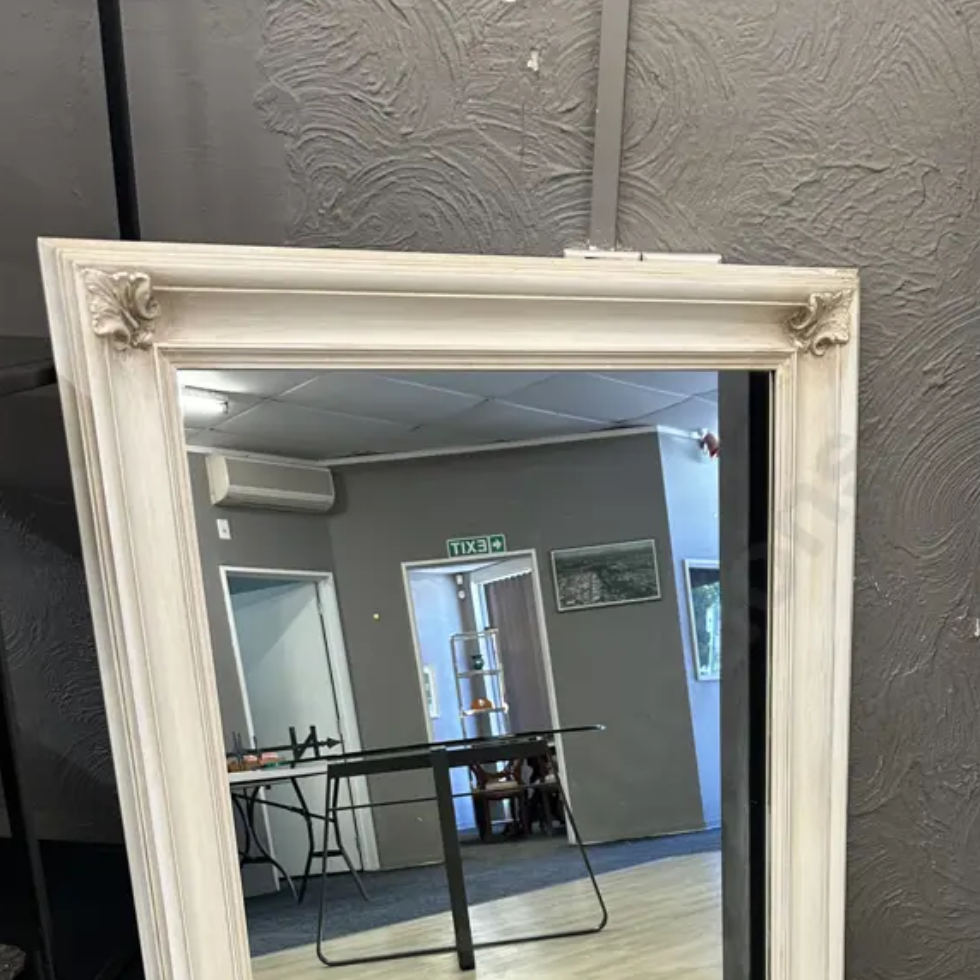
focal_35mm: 38
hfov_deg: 43.8
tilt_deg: -27.5
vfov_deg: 40.6
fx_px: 1217
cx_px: 538
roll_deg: -2.7
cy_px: 875
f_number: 1.78
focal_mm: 6.86
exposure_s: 1/100
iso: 200
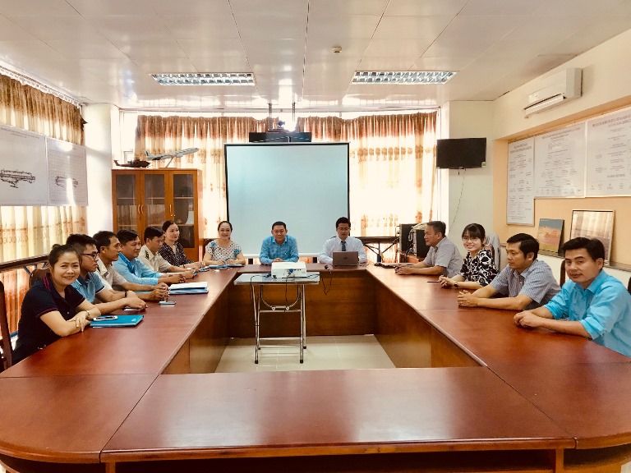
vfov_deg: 49.7
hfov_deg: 63.4
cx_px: 316
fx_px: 510
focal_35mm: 28
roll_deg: +0.9
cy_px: 236
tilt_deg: -4.1
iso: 40
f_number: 1.8
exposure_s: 1/25
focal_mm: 3.99
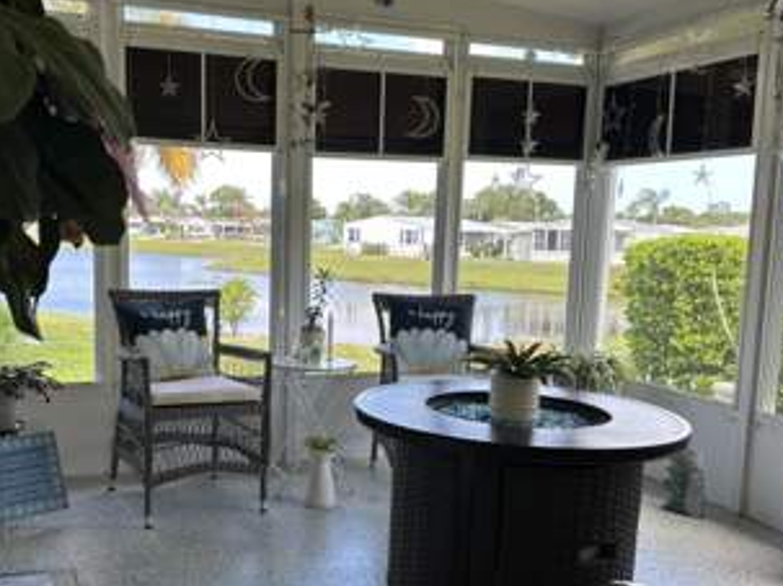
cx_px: 326
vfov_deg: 37.5
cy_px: 352
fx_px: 859
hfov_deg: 48.8
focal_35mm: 38
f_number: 1.78
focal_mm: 6.86
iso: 80
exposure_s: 1/253
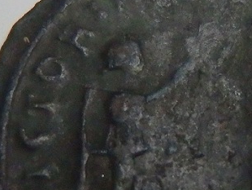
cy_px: 133
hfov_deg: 12.7
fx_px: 1129
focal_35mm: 155
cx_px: 198
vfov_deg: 9.6
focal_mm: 6.6
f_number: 4.7
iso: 800
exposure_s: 1/125
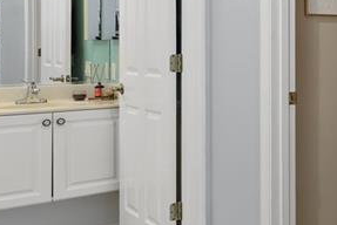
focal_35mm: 57
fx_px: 534
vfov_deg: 23.5
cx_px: 511
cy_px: 46
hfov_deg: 25.7
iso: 400
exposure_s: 1/4
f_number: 9
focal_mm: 16
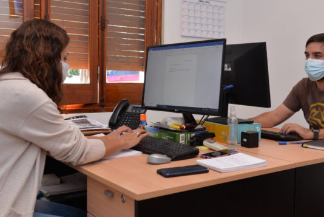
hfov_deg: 42.7
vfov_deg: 29.2
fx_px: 414
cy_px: 88
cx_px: 179
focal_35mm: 46
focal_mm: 32
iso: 800
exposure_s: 1/160
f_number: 5.6
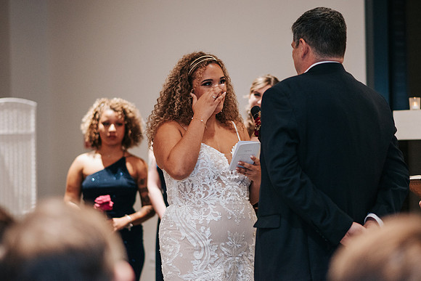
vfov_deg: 10.8
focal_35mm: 128
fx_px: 1491
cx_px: 210
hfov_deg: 16.1
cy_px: 140
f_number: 1.8
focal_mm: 85
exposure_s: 1/160
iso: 800
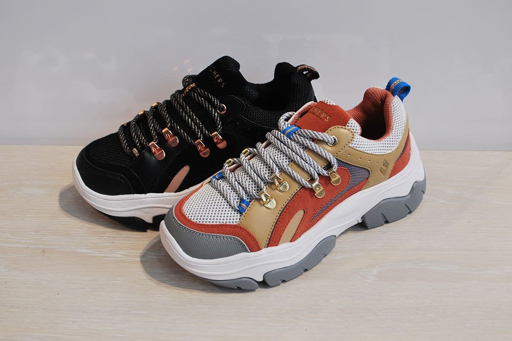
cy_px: 170
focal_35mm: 36
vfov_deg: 36.9
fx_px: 512
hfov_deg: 53.1
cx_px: 256
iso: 200
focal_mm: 24
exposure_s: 1/80
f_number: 4.5
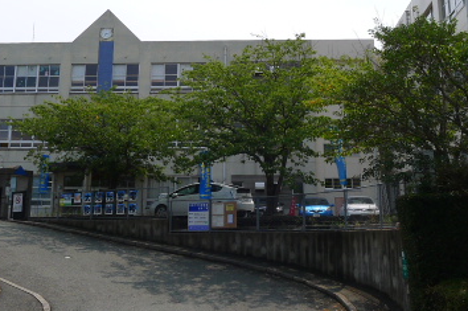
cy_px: 99
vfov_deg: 28.4
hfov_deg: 42.0
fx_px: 610
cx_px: 234
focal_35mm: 47
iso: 80
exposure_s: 1/800
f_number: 4
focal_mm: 5.5
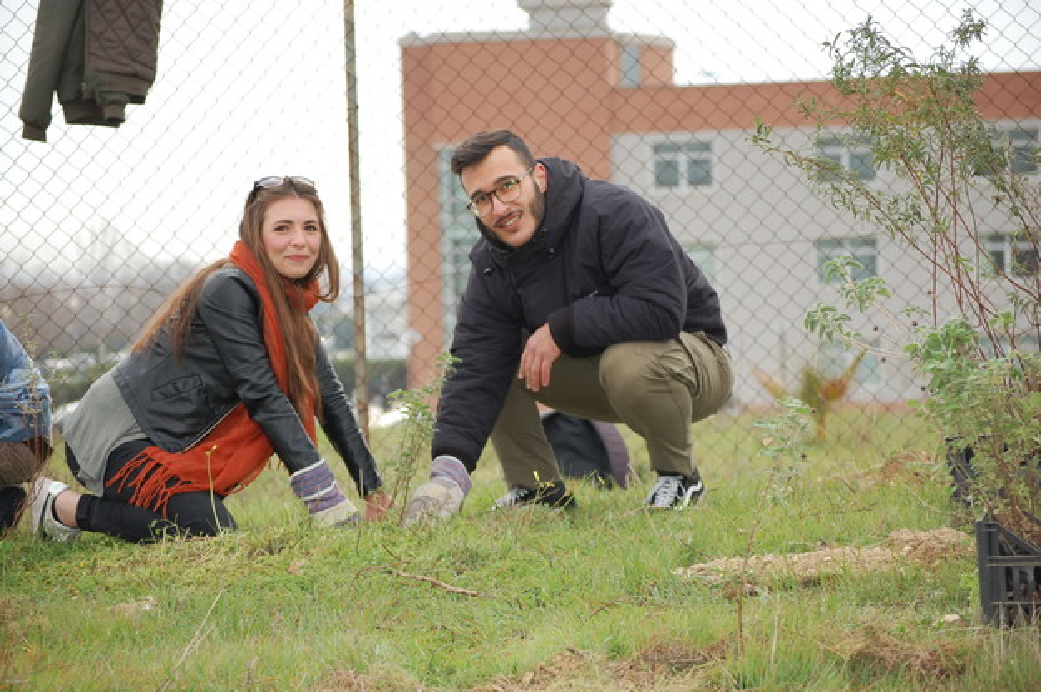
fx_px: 3466
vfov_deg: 11.4
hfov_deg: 17.1
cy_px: 346
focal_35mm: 120
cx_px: 520
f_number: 4.5
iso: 400
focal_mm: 80
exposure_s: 1/400
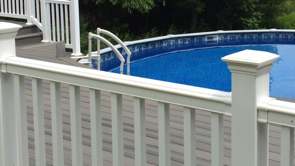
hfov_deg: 29.7
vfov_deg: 17.0
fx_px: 548
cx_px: 218
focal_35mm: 70
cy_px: 23
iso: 40
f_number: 2.2
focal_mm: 4.12
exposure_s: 1/2564
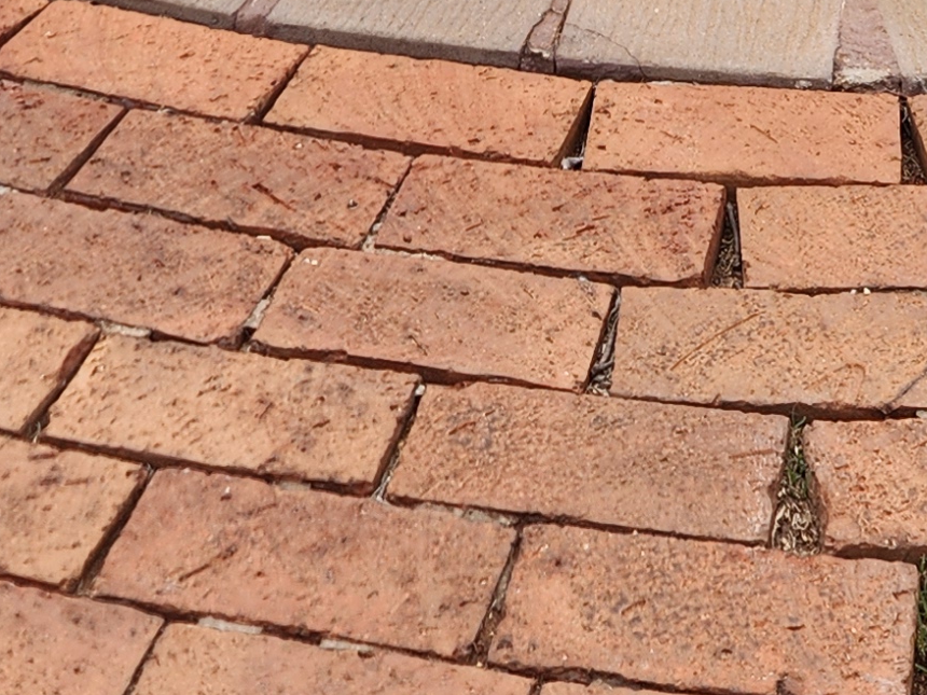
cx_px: 531
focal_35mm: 107
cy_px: -615
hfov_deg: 18.4
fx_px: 2865
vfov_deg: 12.5
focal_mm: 5.4
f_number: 1.8
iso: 20
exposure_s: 1/560
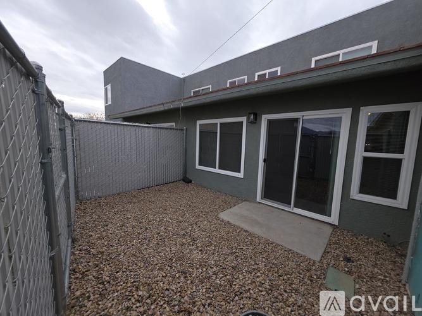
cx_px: 211
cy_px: 158
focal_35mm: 13
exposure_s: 1/568
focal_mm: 2.2
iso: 20
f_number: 1.9
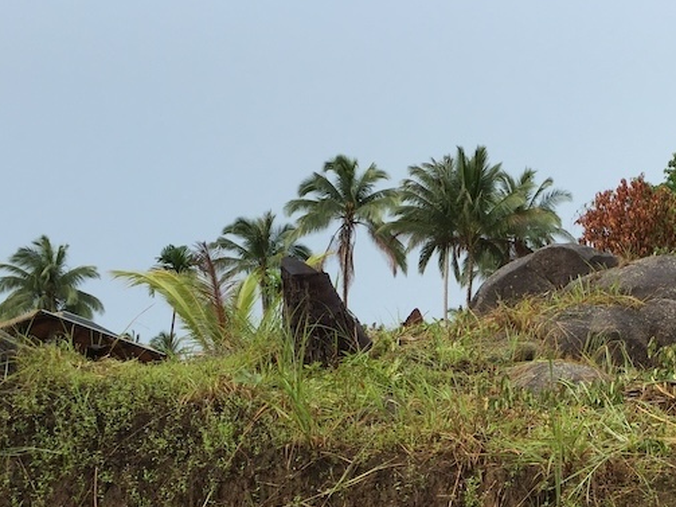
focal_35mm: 59
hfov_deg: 31.7
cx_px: 558
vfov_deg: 23.9
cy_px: 491
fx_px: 1152
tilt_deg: +14.3
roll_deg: -1.1
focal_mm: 4.15
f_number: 2.2
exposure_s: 1/694
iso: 32
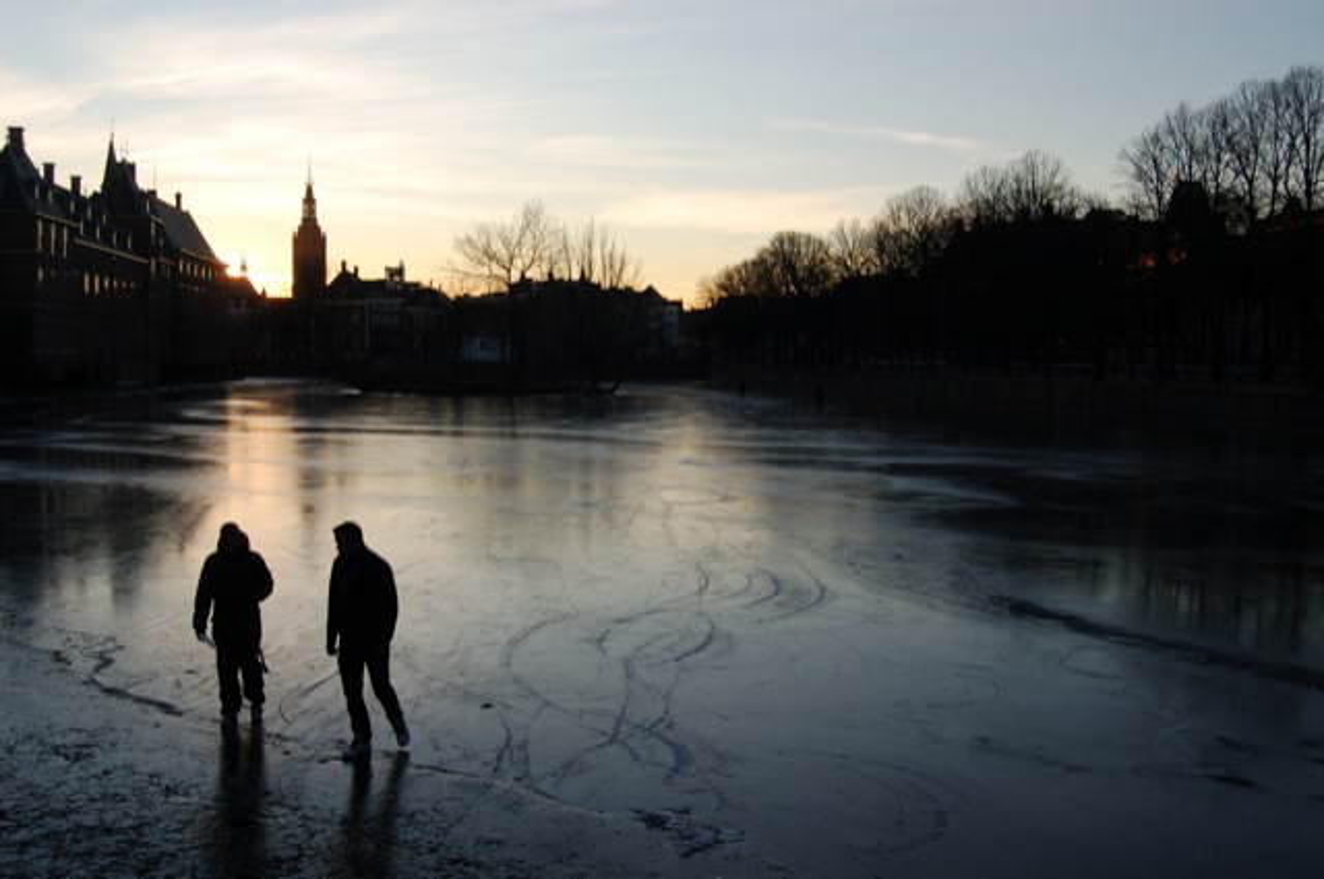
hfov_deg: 53.2
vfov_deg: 36.8
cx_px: 662
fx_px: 1322
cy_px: 440
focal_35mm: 36
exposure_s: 1/250
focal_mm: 24
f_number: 8
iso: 400
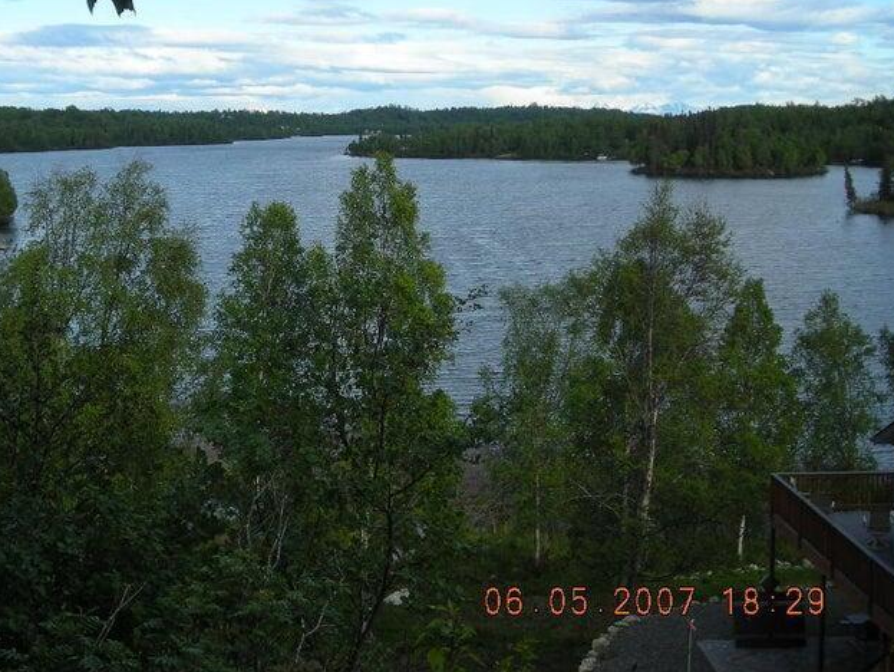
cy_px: 238
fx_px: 1344
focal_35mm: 52
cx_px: 308
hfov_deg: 36.5
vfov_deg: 27.9
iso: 50
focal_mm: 6.3
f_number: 6.4
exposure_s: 1/121
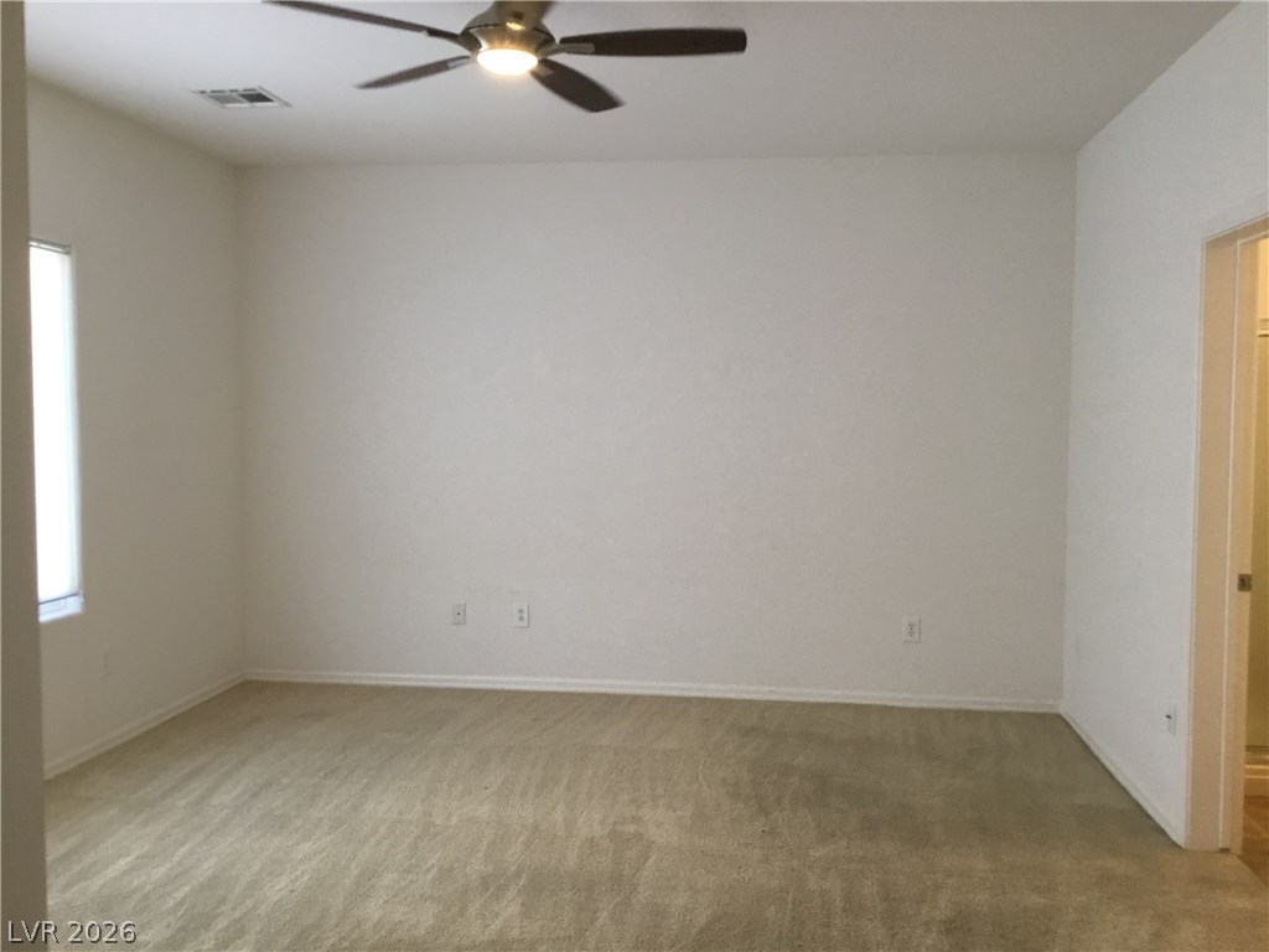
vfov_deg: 45.4
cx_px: 634
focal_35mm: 31
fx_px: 1136
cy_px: 476
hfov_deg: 58.4
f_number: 2.4
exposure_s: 1/30
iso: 50
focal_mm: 3.3
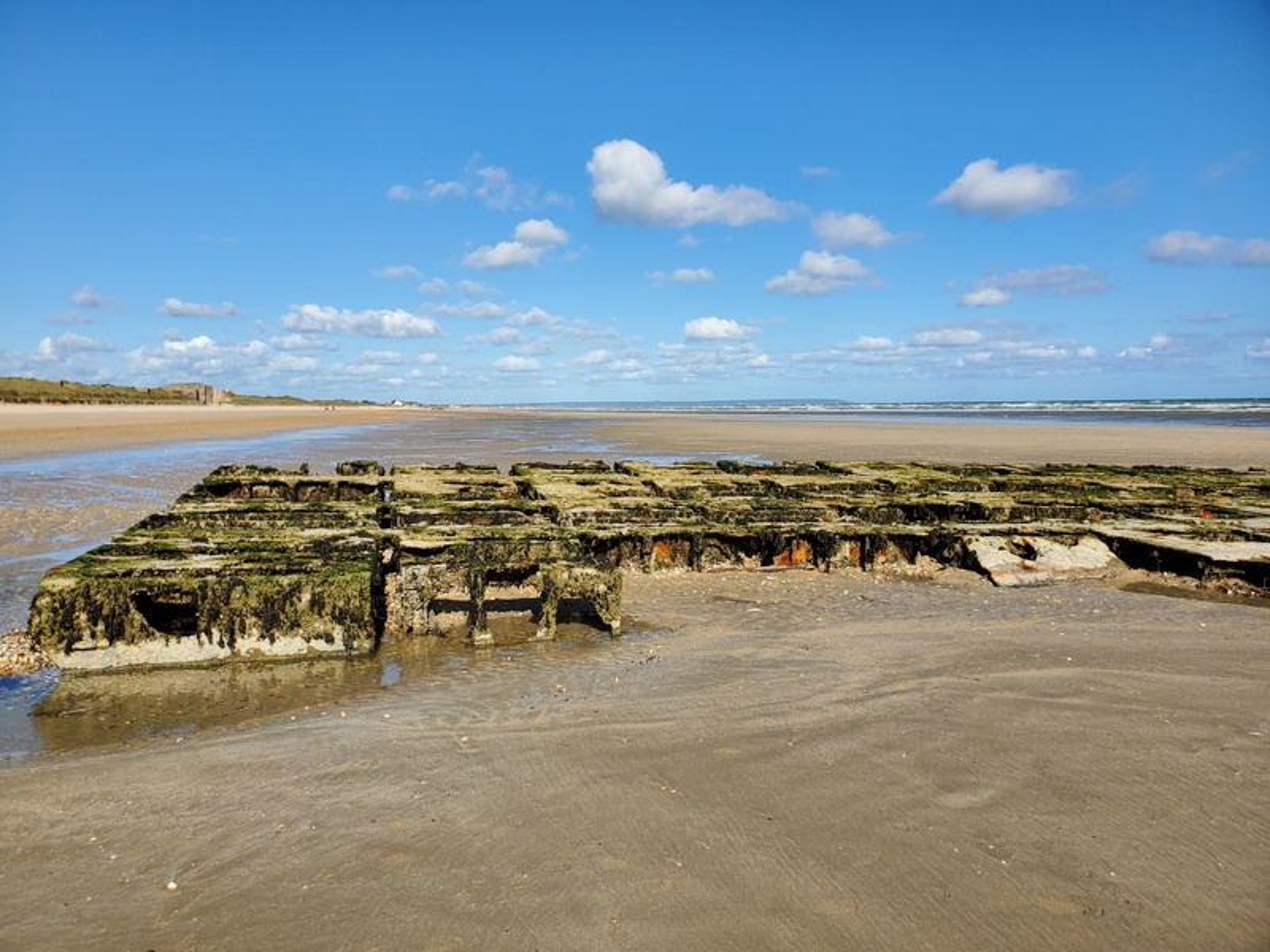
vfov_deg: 53.1
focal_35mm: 26
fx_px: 954
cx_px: 635
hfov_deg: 67.3
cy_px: 476
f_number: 2.4
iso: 50
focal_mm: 4.3
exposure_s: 1/1770
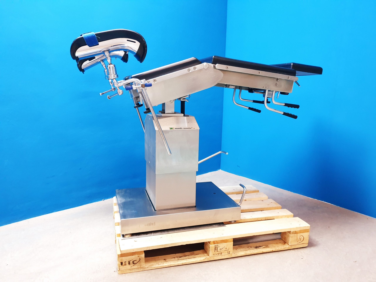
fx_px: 282
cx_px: 188
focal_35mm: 26
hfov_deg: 67.3
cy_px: 141
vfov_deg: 53.1
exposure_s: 1/50
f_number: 1.5
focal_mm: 4.3
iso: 320
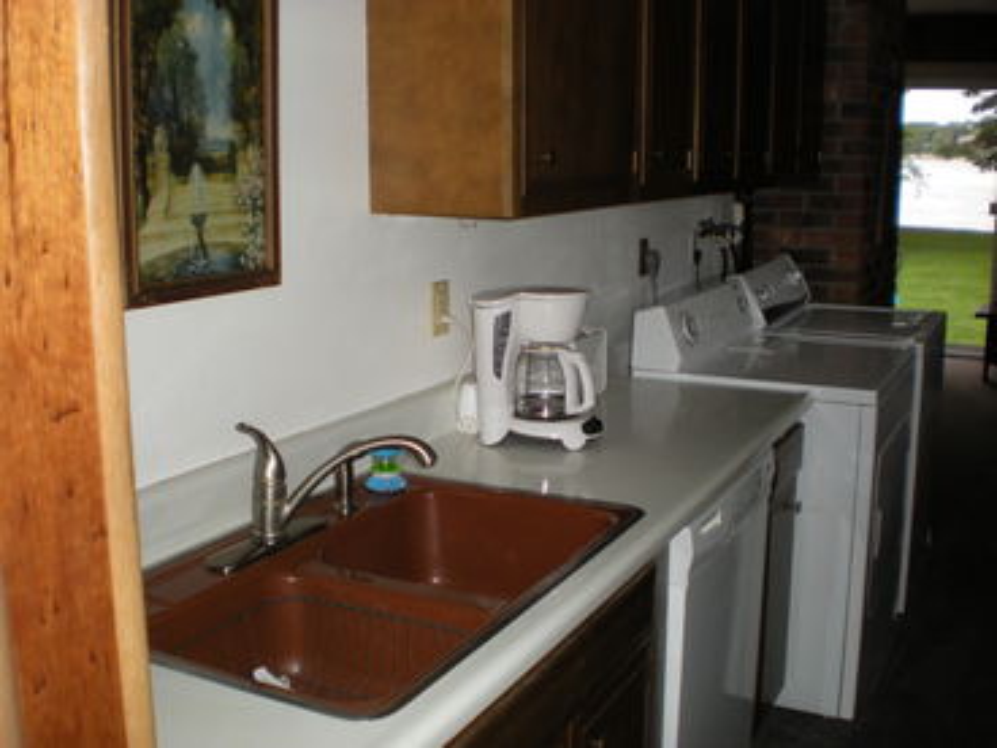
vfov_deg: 37.7
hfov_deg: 49.0
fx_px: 1094
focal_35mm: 38
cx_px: 498
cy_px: 374
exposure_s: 1/60
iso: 100
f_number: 3.1
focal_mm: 6.3
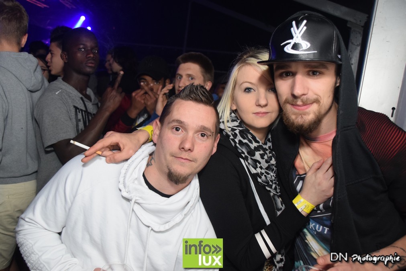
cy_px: 136
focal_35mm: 33
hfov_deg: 57.2
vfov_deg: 40.0
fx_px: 372
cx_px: 203
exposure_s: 1/60
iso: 1600
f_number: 3.8
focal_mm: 22
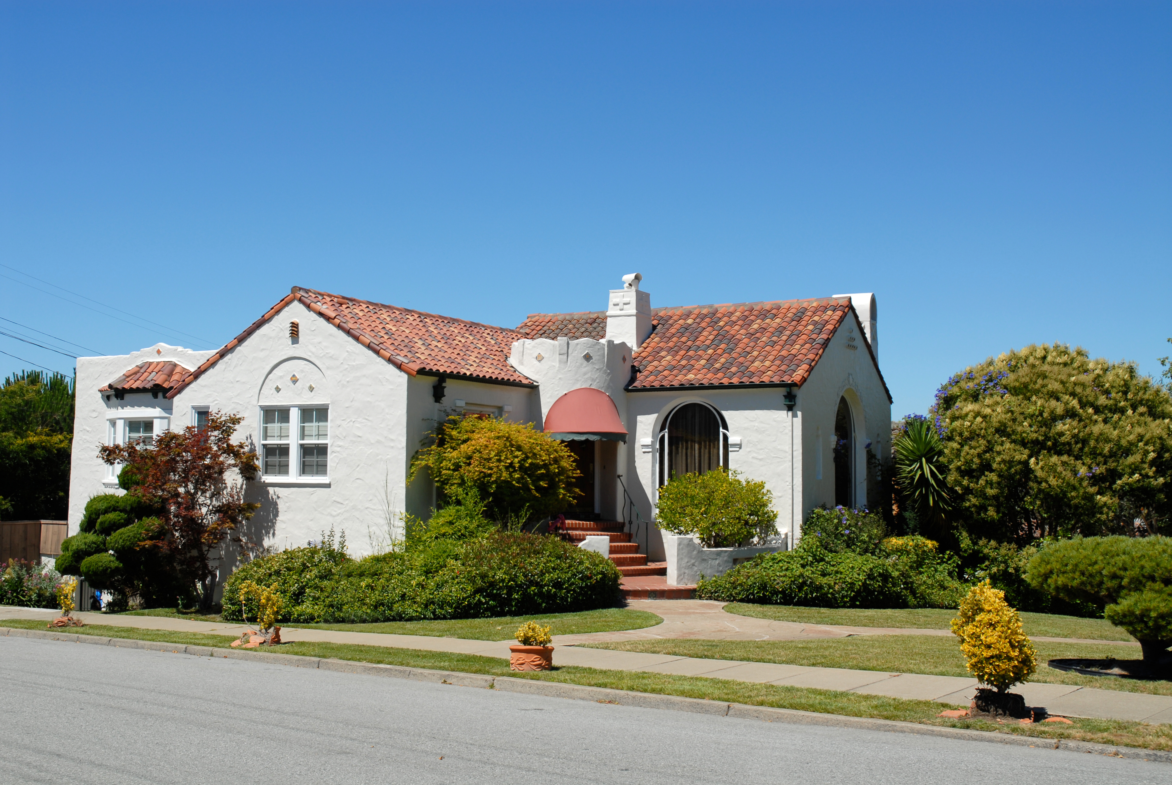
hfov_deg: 47.9
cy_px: 392
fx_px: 1320
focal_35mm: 40
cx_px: 586
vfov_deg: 33.1
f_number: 8
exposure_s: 1/250
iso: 100
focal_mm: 27
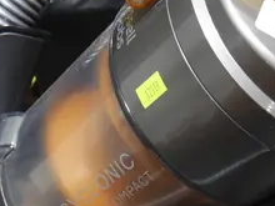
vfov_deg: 7.8
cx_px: 200
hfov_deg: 10.6
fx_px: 1478
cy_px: 301
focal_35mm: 186
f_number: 4.4
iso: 800
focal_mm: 20
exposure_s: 1/60
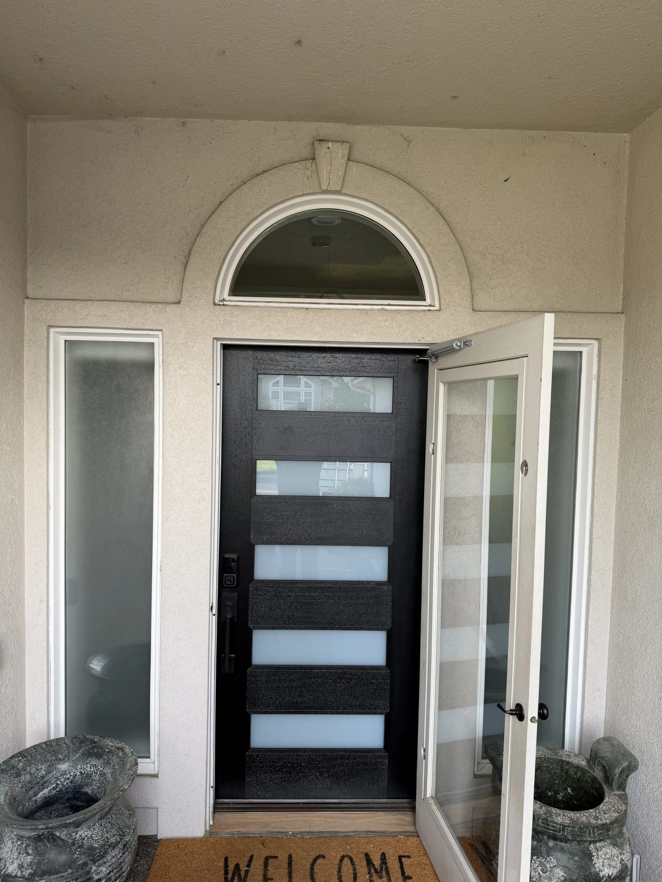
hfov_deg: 56.8
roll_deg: -1.2
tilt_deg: -3.0
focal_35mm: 24
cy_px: 441
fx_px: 612
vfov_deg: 71.6
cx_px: 331
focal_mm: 6.76
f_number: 1.78
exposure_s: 1/121
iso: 80
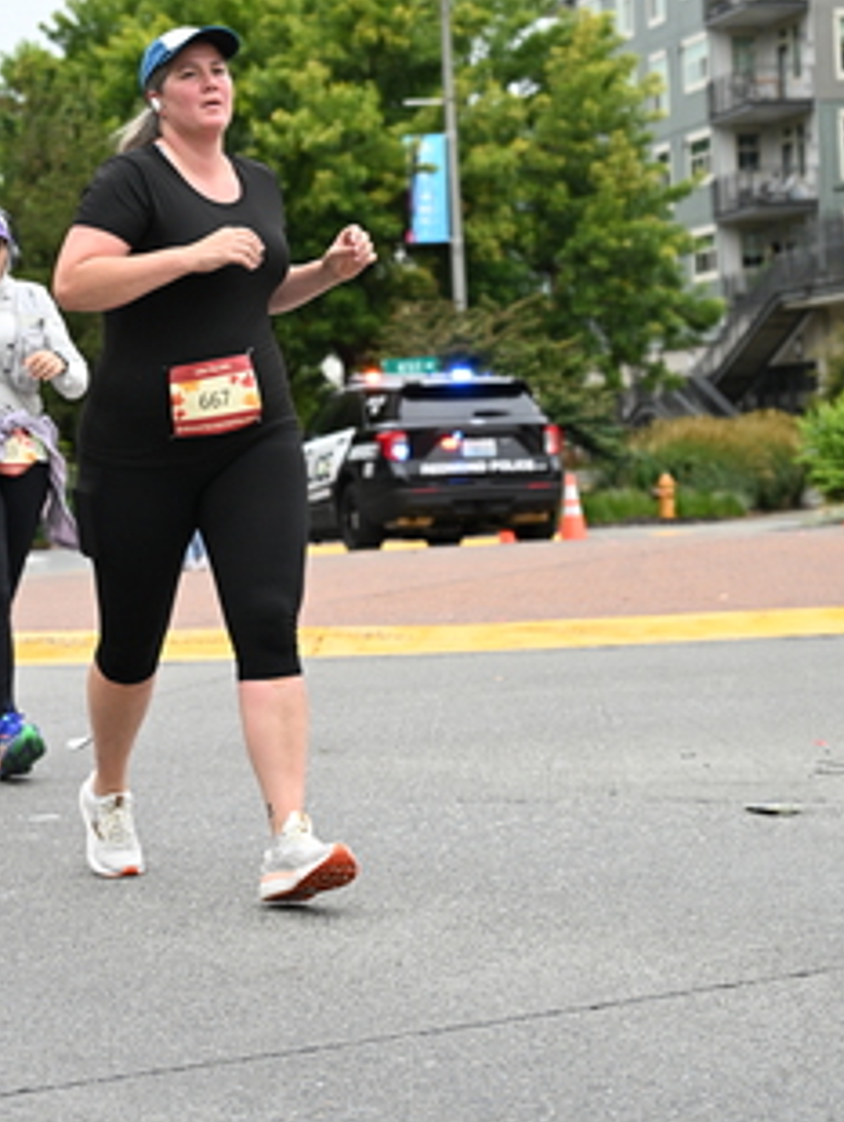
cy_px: 344
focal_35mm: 92
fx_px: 2987
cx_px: 259
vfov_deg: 21.2
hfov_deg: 16.0
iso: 1600
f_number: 4
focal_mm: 54
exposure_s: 1/800
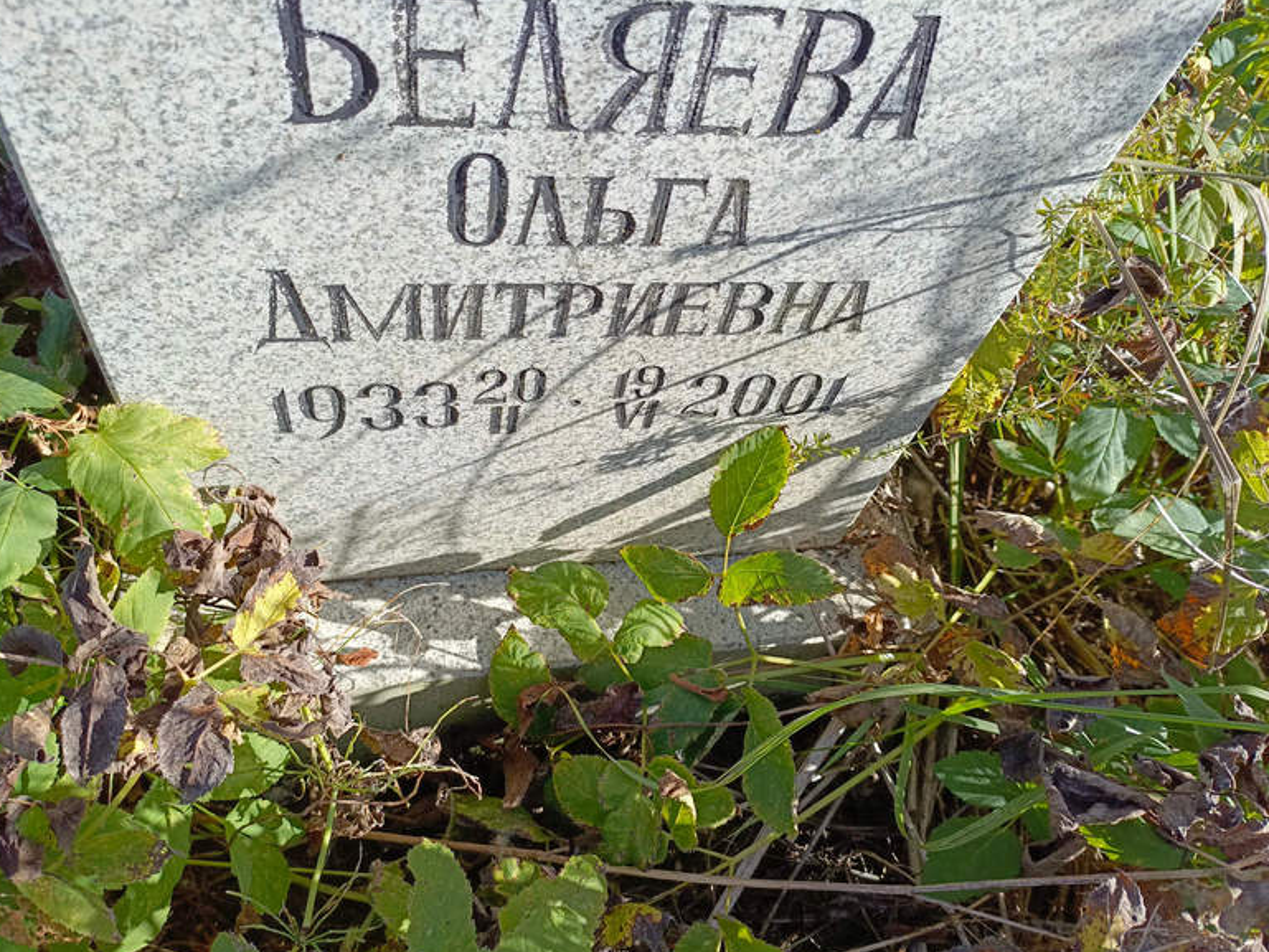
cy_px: 477
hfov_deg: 67.3
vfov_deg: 53.1
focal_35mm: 26
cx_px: 635
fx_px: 953
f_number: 1.69
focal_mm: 4.76
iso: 116
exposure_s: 1/612
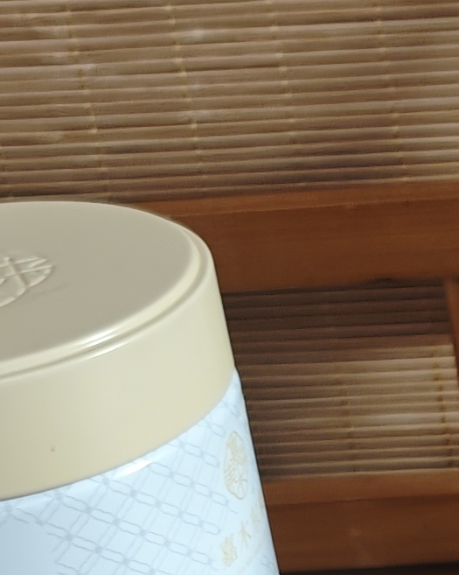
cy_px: 929
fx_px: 2379
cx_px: 850
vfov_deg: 12.9
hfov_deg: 10.3
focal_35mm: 140
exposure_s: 1/33.3
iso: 400
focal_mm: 6.68
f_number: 1.44
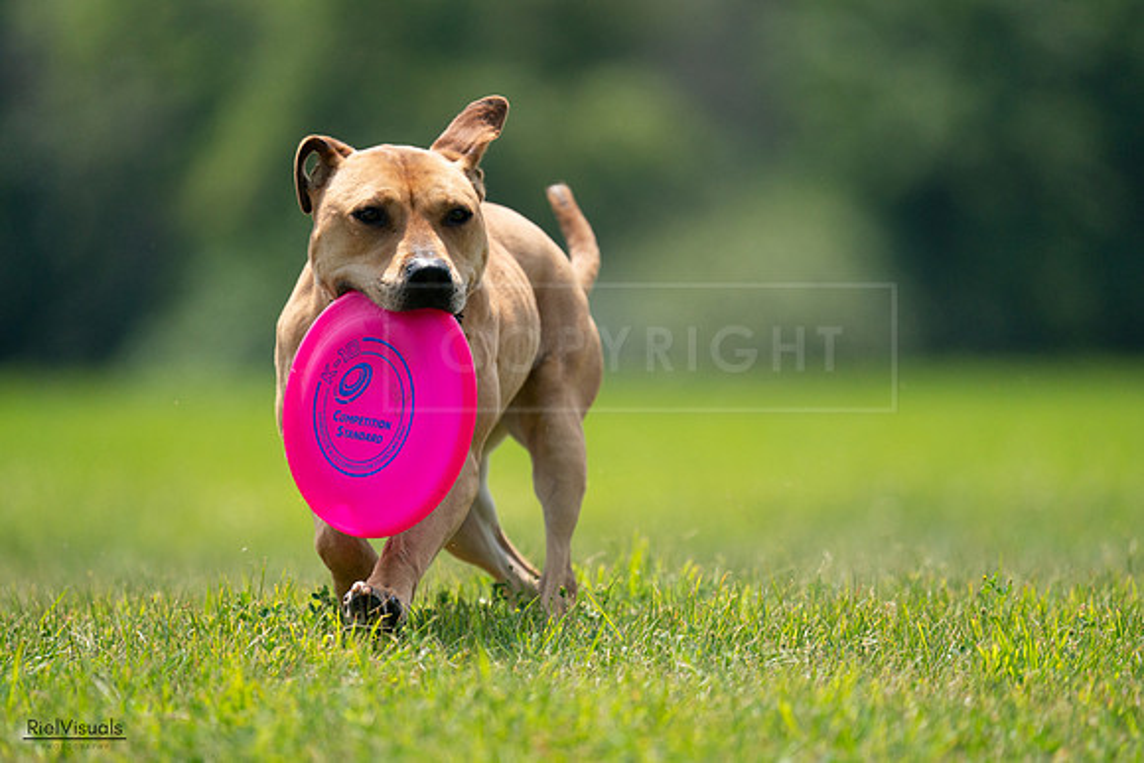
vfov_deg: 2.3
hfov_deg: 3.4
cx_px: 572
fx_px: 19070
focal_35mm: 600
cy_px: 382
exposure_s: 1/4000
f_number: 6.3
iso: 1250
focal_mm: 600
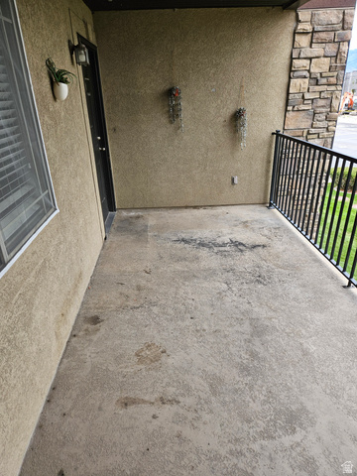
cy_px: 238
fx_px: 316
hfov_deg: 58.9
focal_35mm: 23
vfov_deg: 73.9
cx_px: 178
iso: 100
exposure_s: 1/207
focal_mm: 5.4
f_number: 1.8
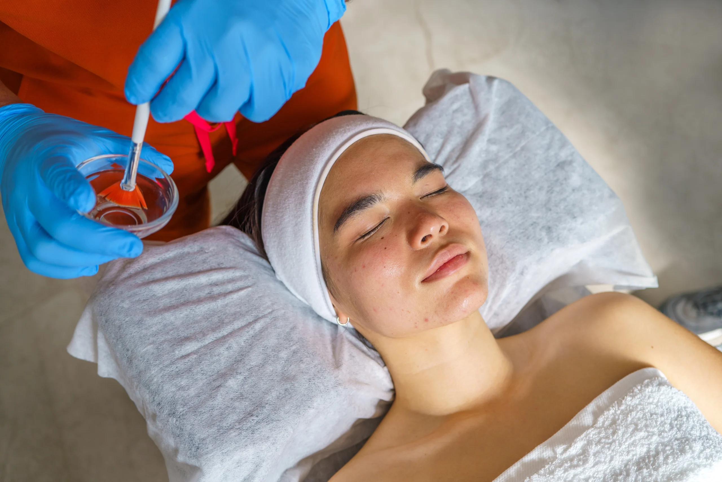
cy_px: 241
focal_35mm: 39
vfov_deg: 34.2
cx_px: 361
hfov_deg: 49.5
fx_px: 782
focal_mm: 39
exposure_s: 1/200
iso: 160
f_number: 4
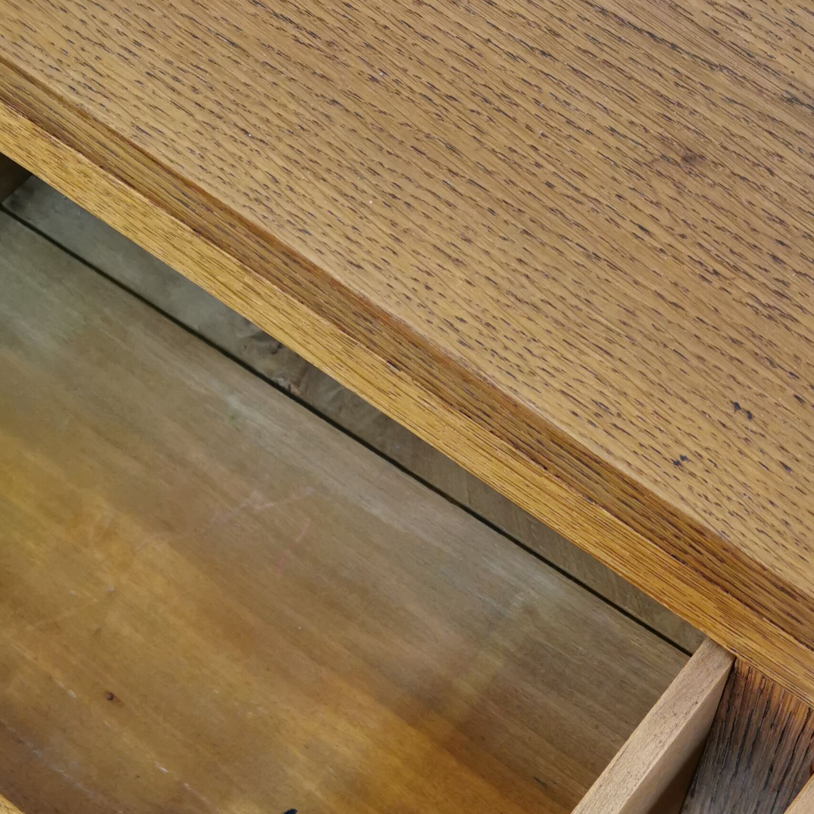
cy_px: 779
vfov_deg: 31.3
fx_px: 1357
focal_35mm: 51
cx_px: 557
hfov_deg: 33.0
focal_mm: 5.58
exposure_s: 1/50
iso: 200
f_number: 1.8
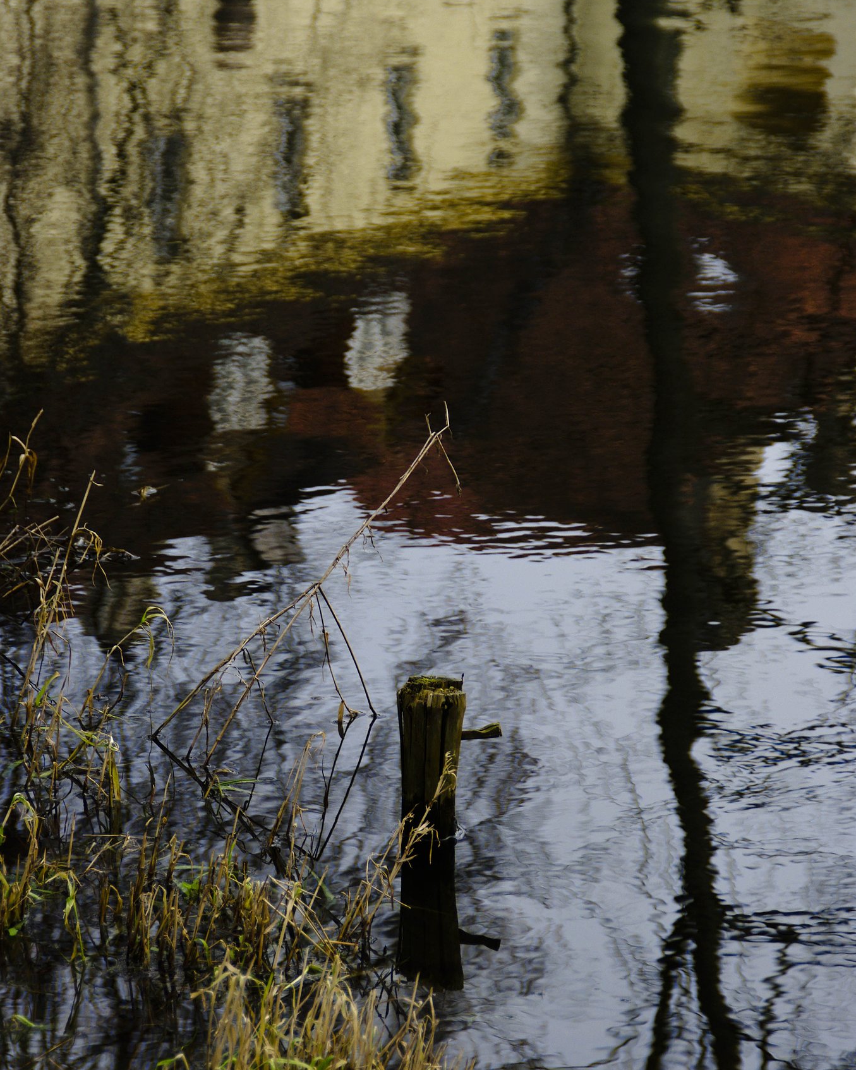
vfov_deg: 12.6
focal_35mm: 153
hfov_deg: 10.1
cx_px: 429
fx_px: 4846
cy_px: 577
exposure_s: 1/60
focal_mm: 90
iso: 400
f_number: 5.6
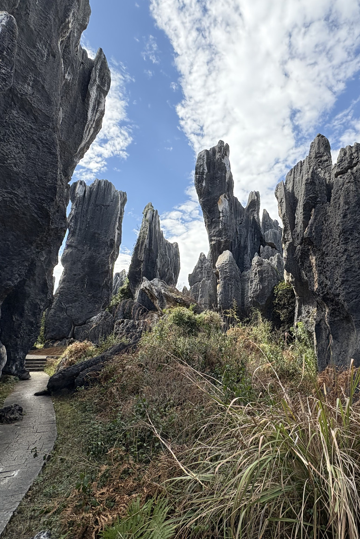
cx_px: 239
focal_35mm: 20
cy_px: 263
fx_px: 300
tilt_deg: +16.7
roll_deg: +0.3
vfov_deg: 84.0
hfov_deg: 60.5
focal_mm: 2.22
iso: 64
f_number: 2.2
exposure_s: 1/664
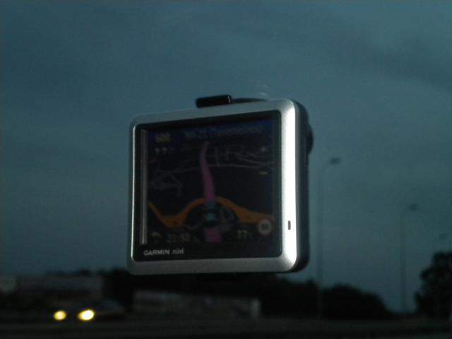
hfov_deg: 18.7
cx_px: 226
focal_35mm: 105
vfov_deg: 14.1
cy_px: 170
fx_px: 1371
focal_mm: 18.9
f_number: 5.9
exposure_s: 1/60
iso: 400
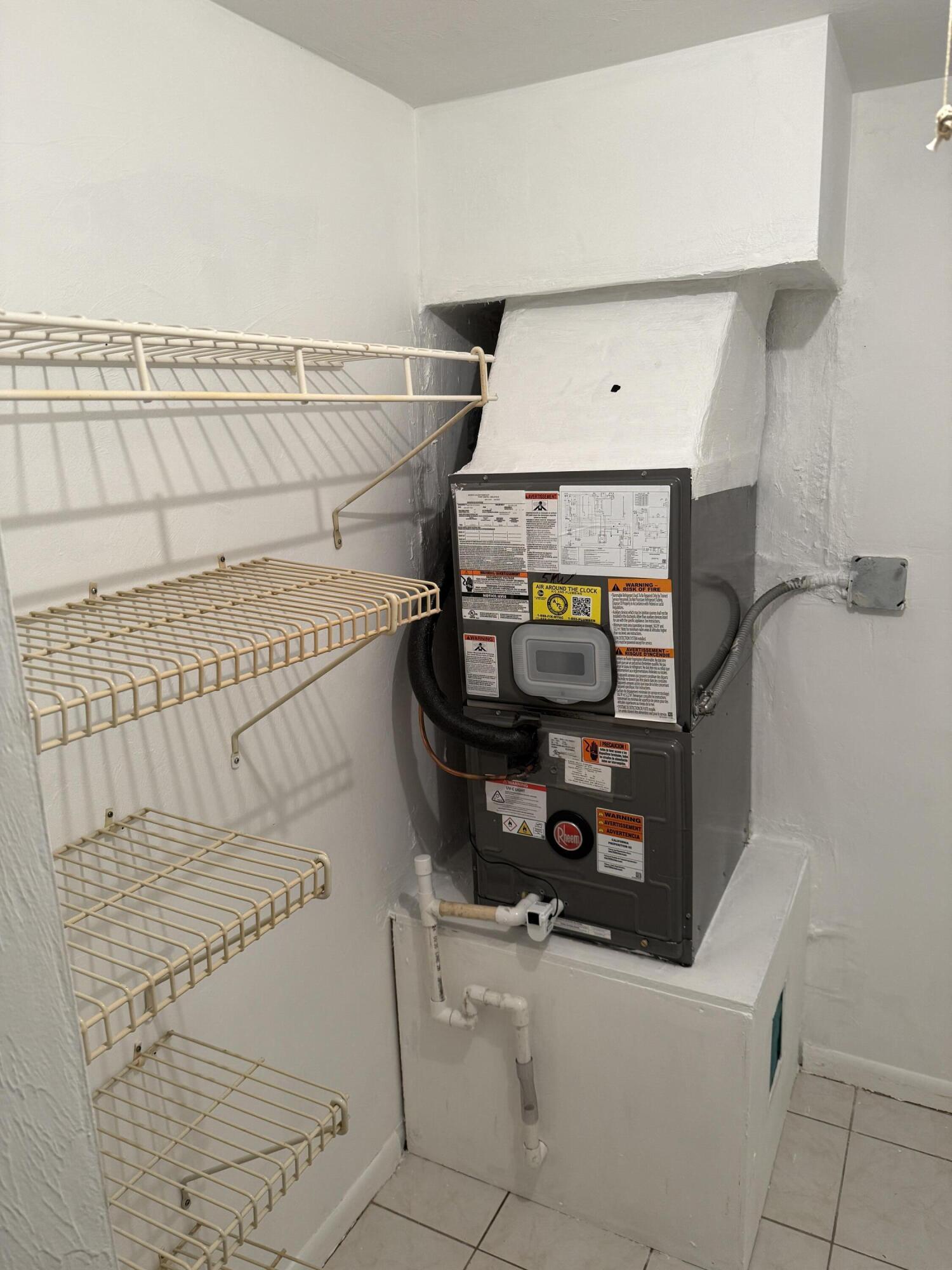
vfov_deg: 71.6
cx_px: 476
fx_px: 880
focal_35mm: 24
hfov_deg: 56.8
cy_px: 635
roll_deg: +2.5
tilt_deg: -11.5
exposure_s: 1/60
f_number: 1.78
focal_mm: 6.76
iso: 200
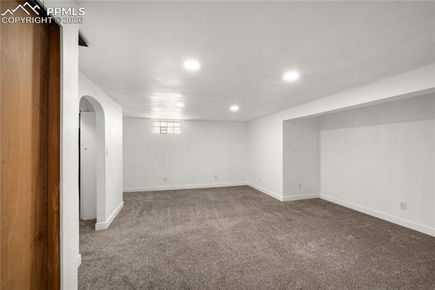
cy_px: 145
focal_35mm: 14
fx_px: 169
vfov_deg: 81.1
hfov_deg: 104.3
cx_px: 218
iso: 200
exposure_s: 1/5
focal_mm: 14
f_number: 10
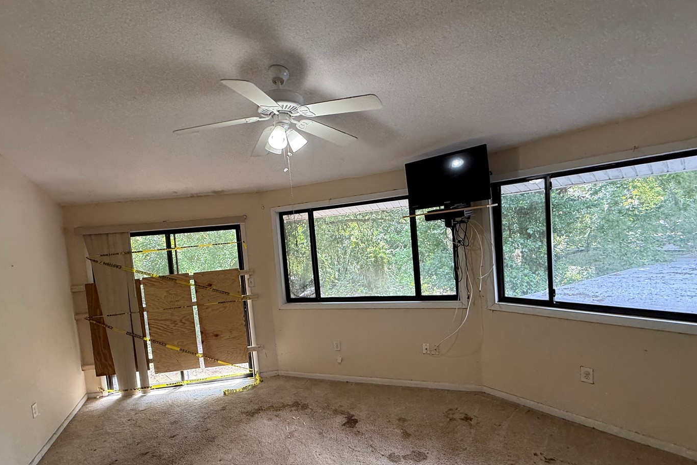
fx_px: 329
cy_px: 253
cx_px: 330
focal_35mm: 17
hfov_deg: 93.2
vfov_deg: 70.3
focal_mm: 2.22
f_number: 2.2
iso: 125
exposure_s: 1/99
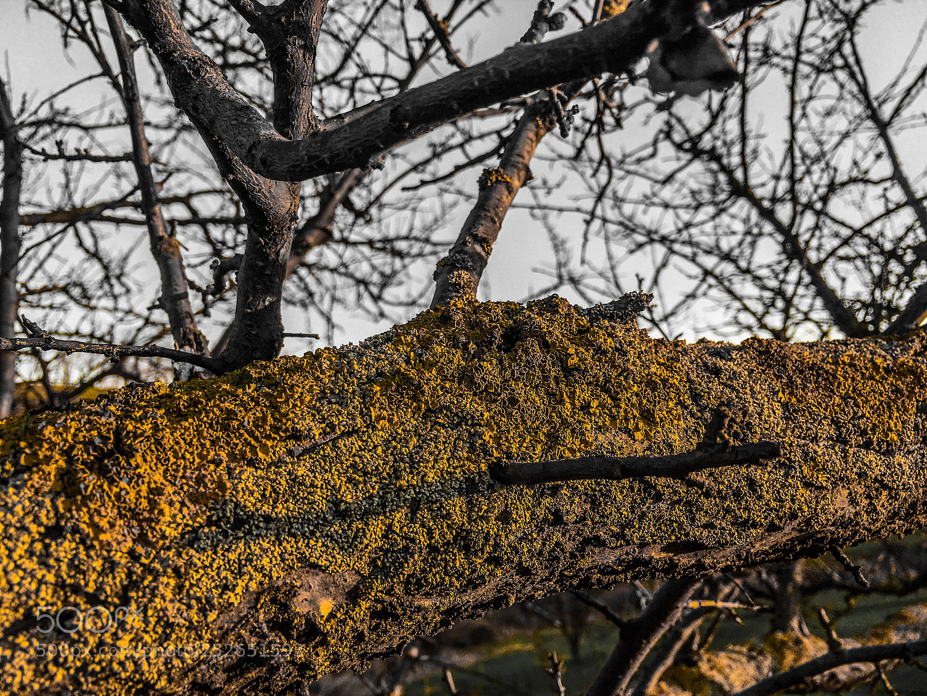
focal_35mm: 29
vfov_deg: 48.2
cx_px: 464
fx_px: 777
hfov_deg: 61.7
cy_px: 348
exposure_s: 1/434
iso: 25
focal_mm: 4.15
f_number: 2.2
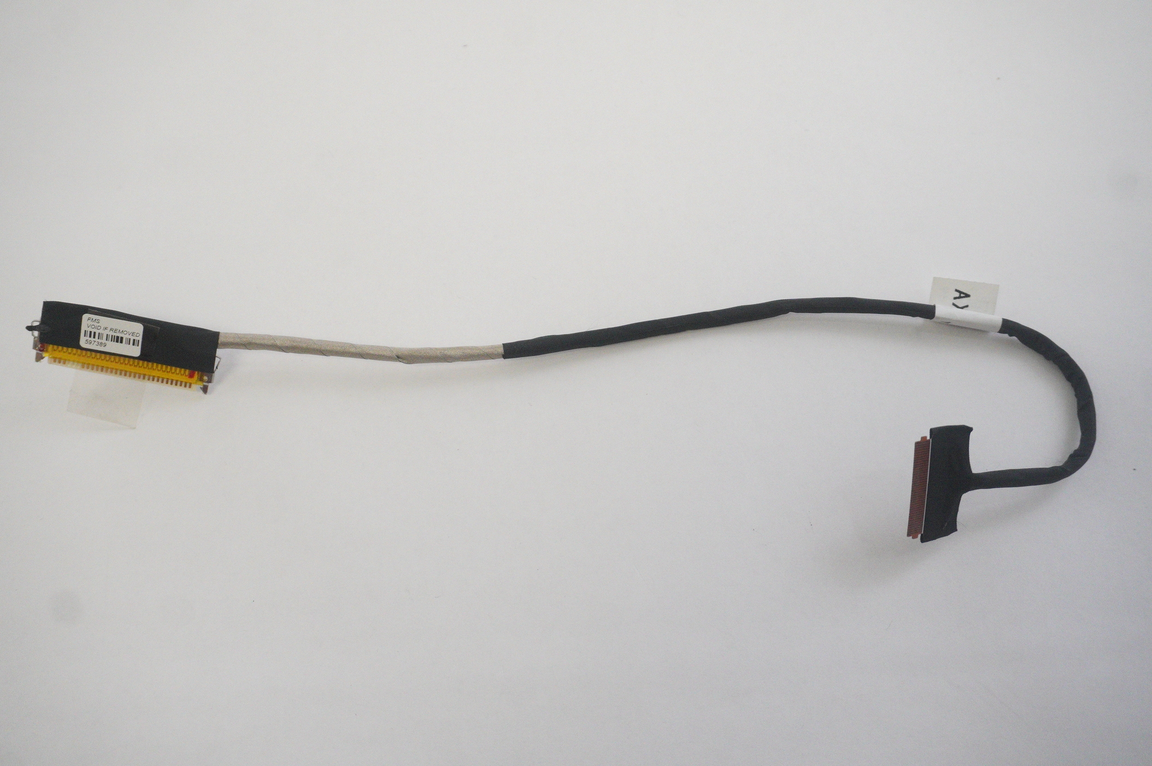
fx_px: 1151
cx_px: 576
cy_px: 383
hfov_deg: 53.2
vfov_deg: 36.8
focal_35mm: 36
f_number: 5.6
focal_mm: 24
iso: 4000
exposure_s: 1/320
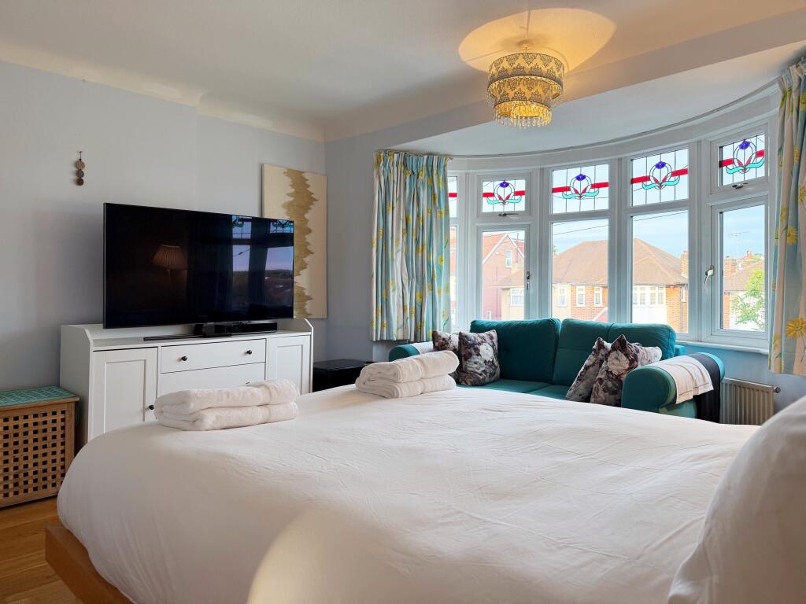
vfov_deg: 56.8
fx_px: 559
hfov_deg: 71.6
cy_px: 302
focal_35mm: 24
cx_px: 403
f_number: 1.78
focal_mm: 6.76
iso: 125
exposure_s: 1/100
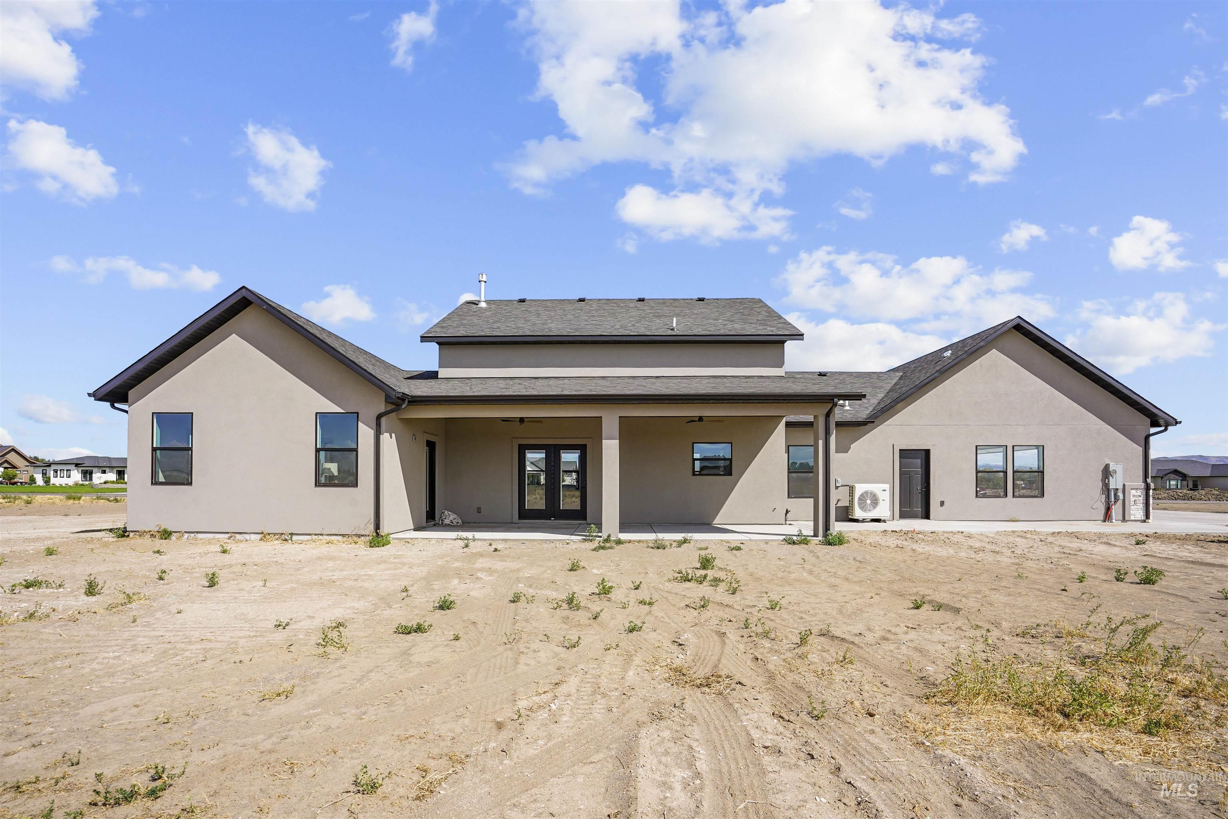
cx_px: 614
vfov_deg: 73.7
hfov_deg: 96.7
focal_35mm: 16
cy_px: 410
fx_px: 546
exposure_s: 1/160
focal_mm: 16
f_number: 10
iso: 100
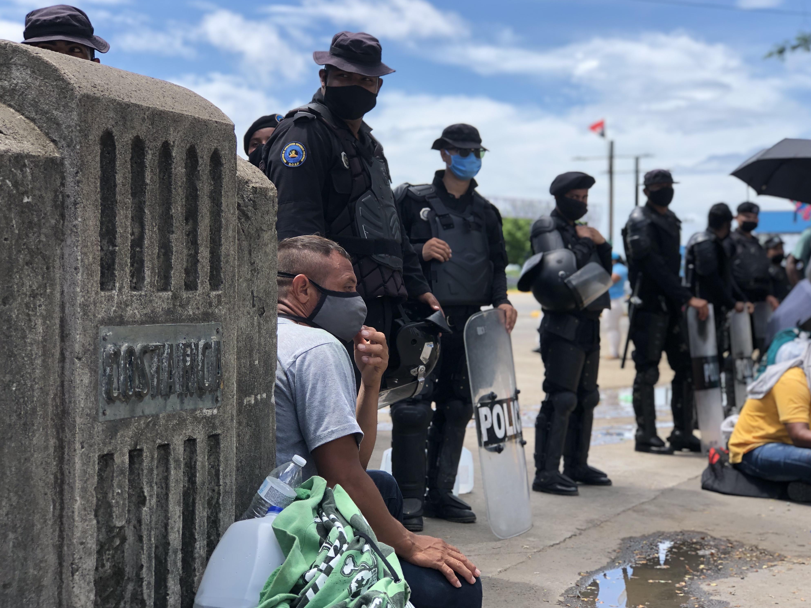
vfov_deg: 25.2
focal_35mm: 58
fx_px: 1359
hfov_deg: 33.2
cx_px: 402
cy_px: 307
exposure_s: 1/410
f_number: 2.8
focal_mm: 6.6
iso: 20
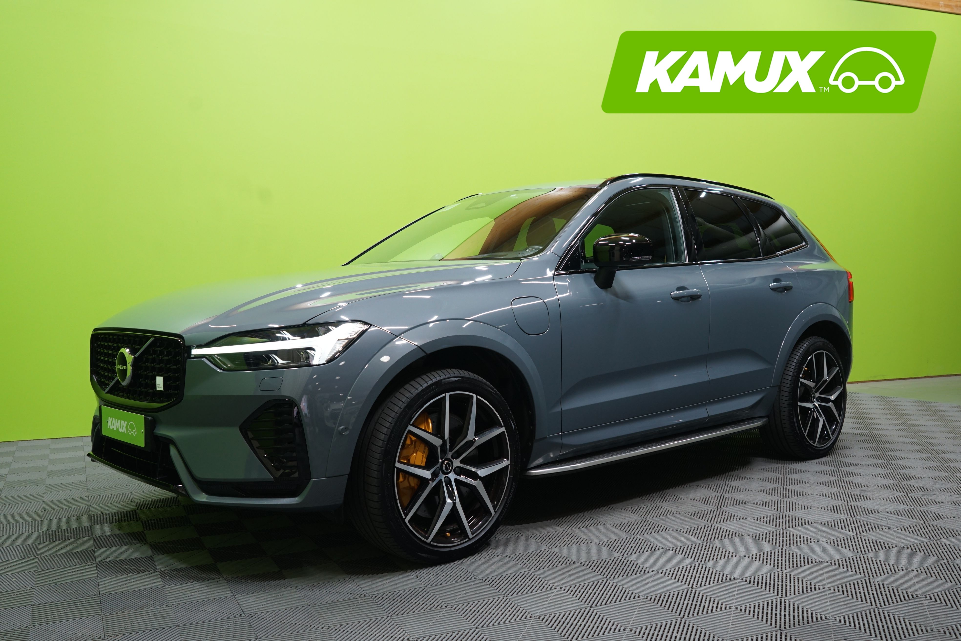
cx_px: 480
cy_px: 320
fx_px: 854
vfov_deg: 41.1
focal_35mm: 32
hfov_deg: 58.7
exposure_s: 1/20
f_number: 5.6
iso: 800
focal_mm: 32
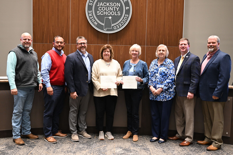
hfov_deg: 53.1
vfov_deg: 36.9
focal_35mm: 36
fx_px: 233
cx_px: 116
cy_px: 78
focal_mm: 24
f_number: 2.8
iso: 1100
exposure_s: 1/125
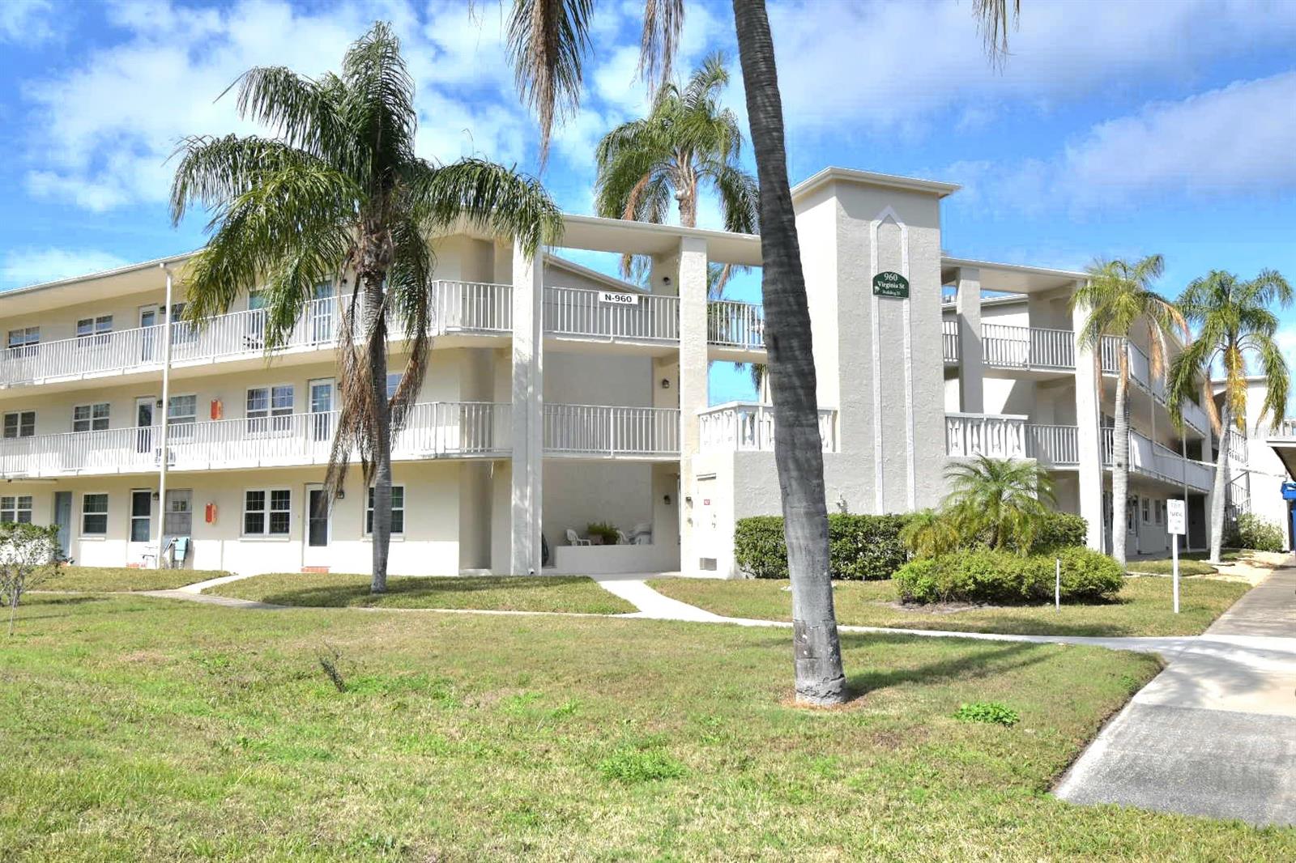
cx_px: 648
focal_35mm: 30
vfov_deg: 43.6
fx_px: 1080
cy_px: 432
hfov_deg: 61.9
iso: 200
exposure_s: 1/400
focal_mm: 20
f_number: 10
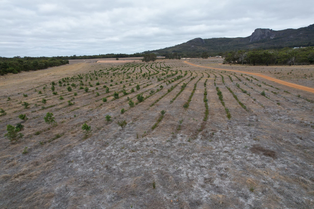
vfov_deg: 57.2
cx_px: 157
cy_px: 104
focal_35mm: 22
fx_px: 192
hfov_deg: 78.6
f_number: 2.8
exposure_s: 1/2500
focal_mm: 8.38
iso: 150
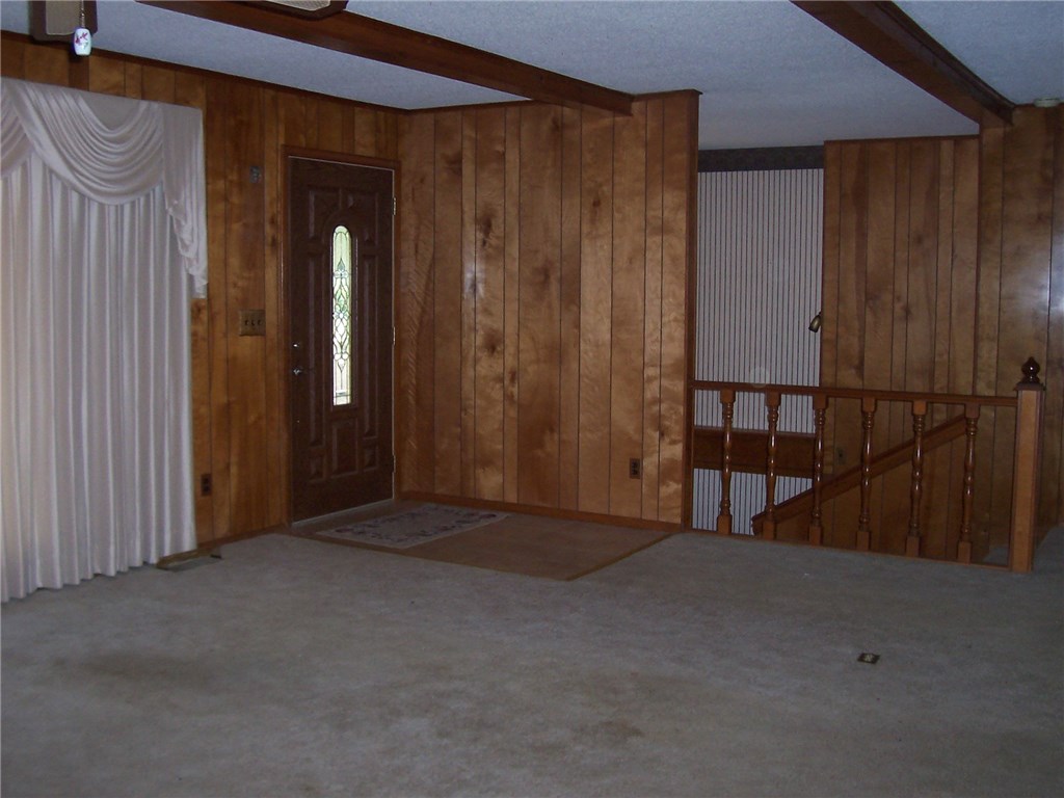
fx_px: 1137
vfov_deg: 38.7
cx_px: 532
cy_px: 399
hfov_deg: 50.1
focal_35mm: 37
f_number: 2.8
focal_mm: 5.6
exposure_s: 1/60
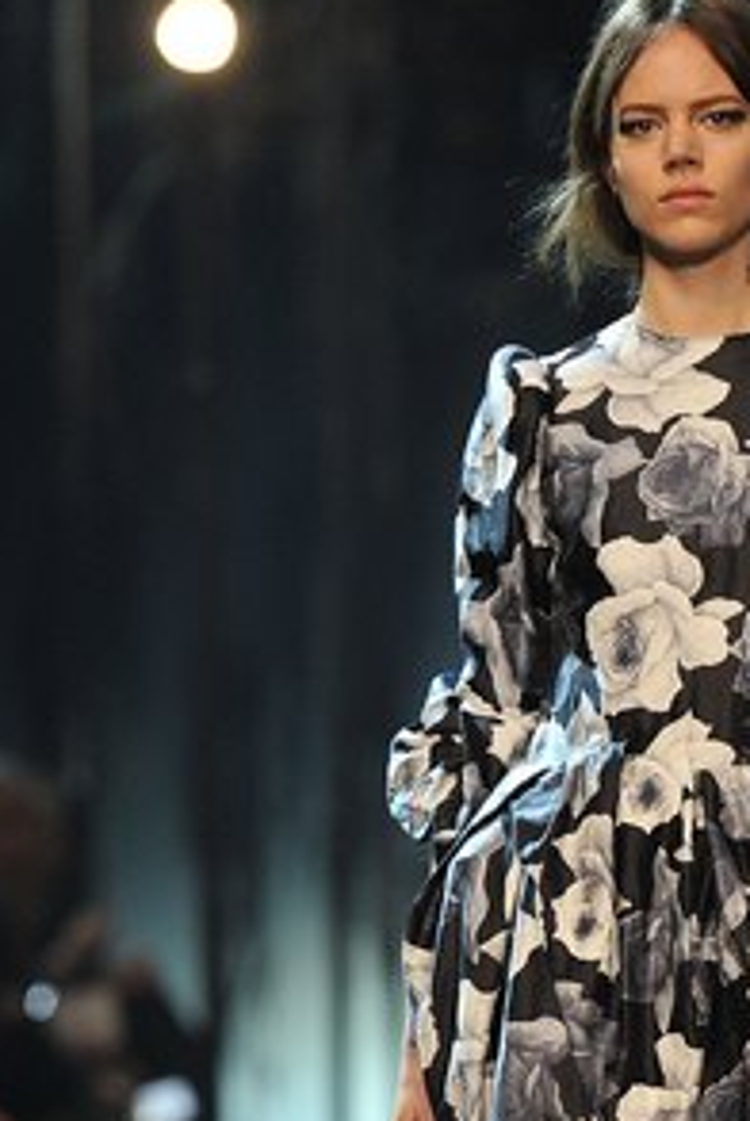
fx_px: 12750
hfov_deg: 3.4
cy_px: 1067
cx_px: 658
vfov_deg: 5.0
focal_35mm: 409
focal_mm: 200
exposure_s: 1/800
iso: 2500
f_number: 3.5
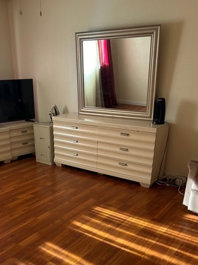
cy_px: 188
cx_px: 64
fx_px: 282
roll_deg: +0.7
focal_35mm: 37
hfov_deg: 38.2
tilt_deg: -24.1
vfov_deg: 48.8
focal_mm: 6.86
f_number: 1.78
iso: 80
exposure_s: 1/121
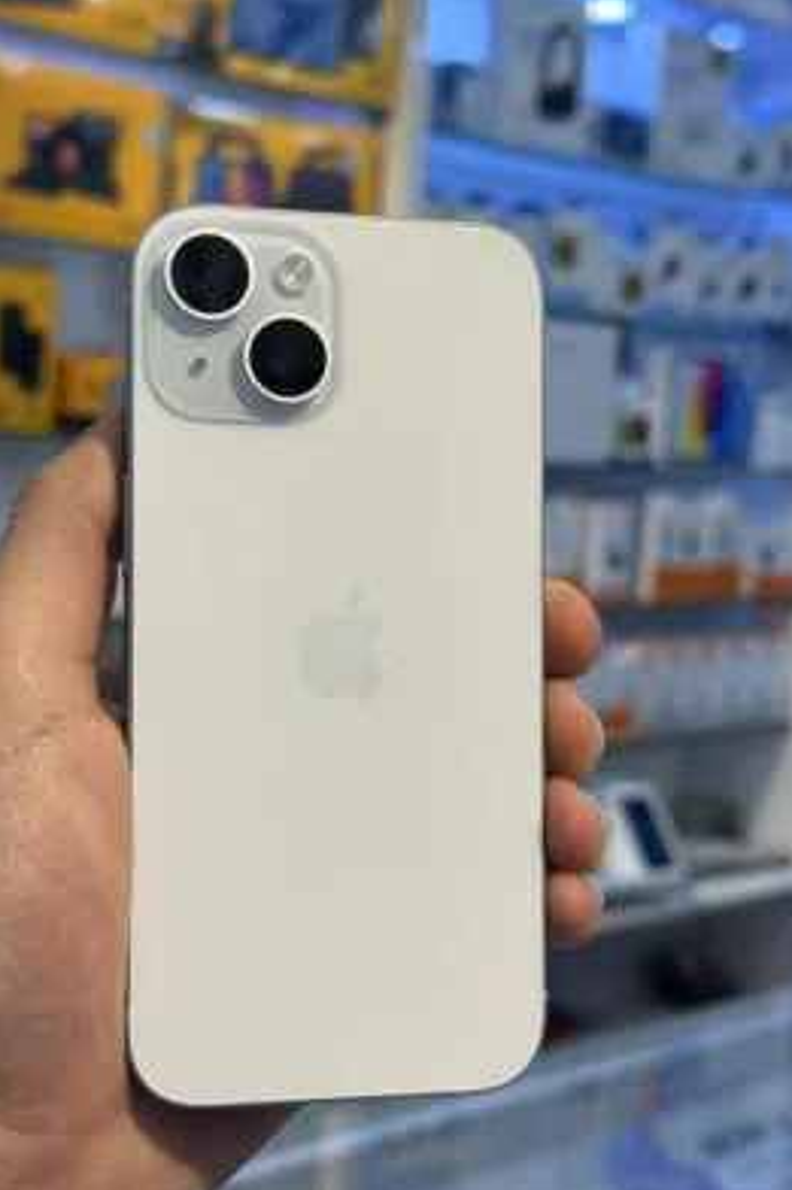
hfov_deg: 26.4
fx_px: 1684
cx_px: 352
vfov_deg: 38.9
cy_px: 601
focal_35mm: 51
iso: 80
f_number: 1.78
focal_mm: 6.86
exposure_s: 1/685
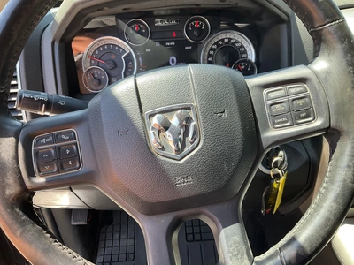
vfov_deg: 48.2
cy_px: 132
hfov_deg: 61.7
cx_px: 177
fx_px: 297
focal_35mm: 29
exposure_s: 1/122
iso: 25
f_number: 1.8
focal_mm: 3
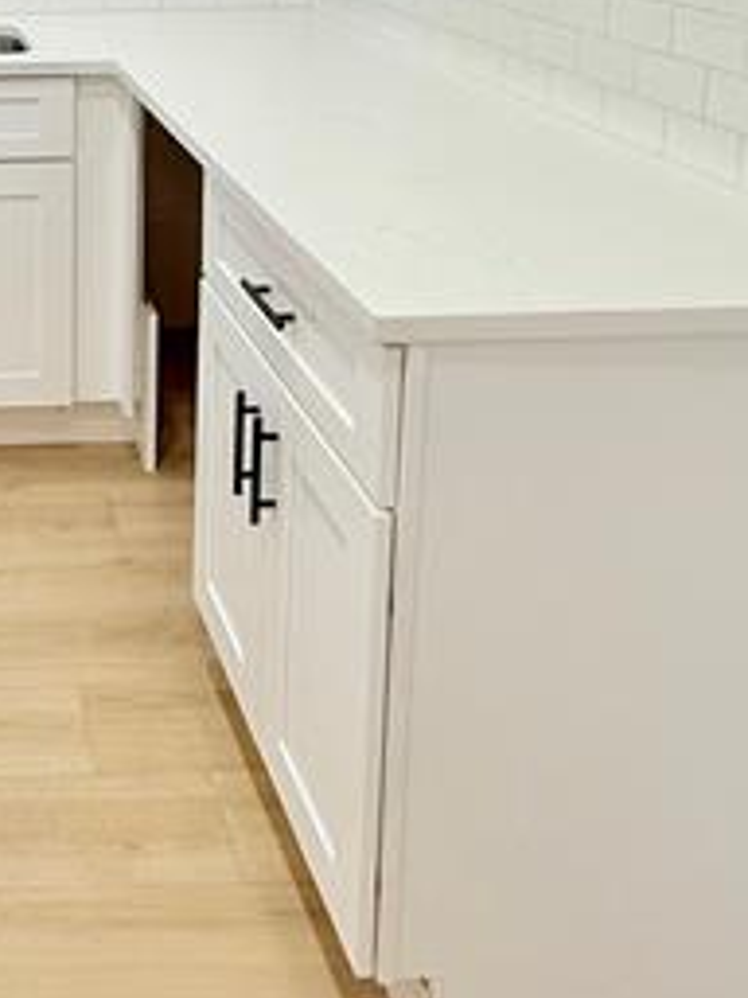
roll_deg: +0.1
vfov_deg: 39.6
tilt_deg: -7.6
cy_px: 8
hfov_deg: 30.5
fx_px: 1210
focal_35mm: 42
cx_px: -86
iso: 80
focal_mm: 2.22
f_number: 2.2
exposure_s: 1/120
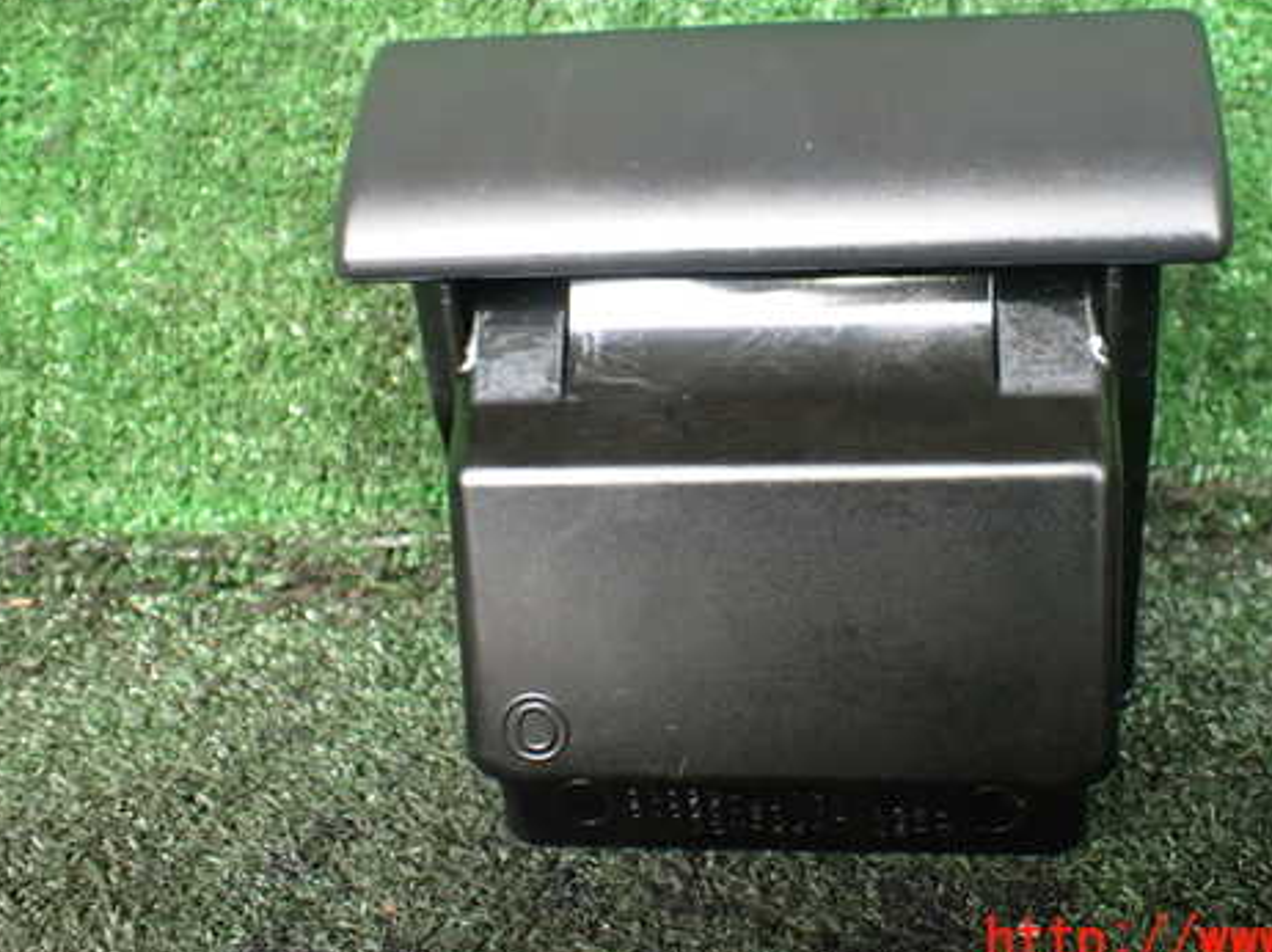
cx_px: 782
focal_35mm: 39
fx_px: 1432
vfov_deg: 36.6
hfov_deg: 47.5
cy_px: 358
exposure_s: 1/125
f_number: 2.3
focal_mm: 5.4
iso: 400
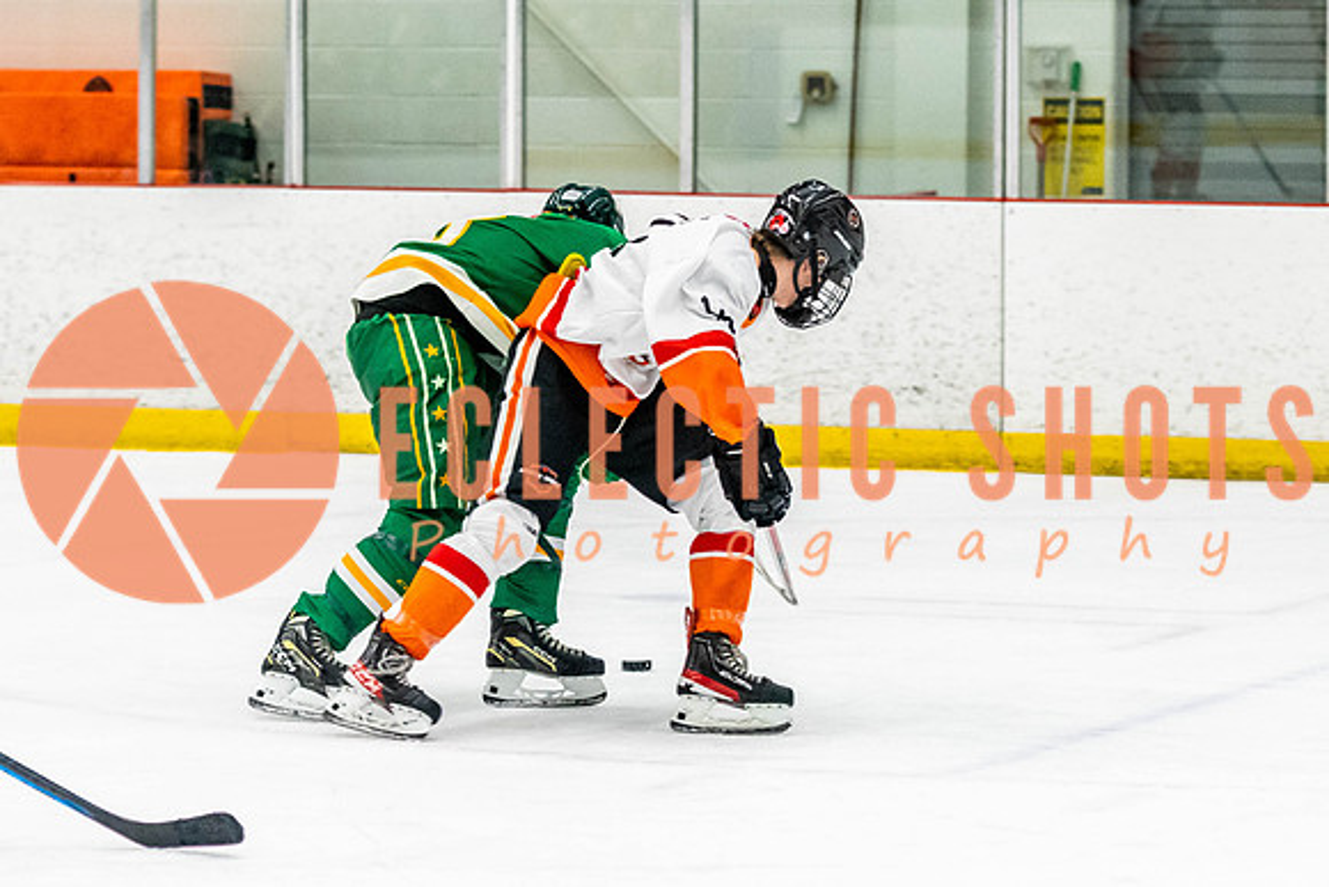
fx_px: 7214
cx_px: 493
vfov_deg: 7.0
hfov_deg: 10.5
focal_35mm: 195
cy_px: 459
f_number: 2.8
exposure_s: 1/640
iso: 1600
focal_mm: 86
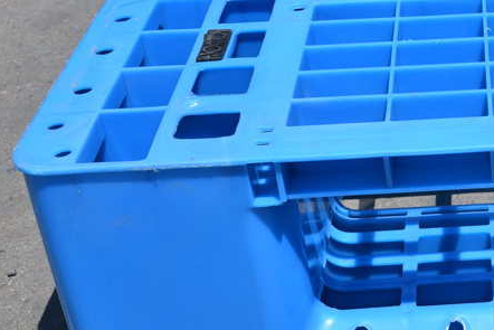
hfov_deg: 21.7
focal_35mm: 88
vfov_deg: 15.5
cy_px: 224
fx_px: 1208
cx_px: 566
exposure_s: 1/320
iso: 100
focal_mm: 24
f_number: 9
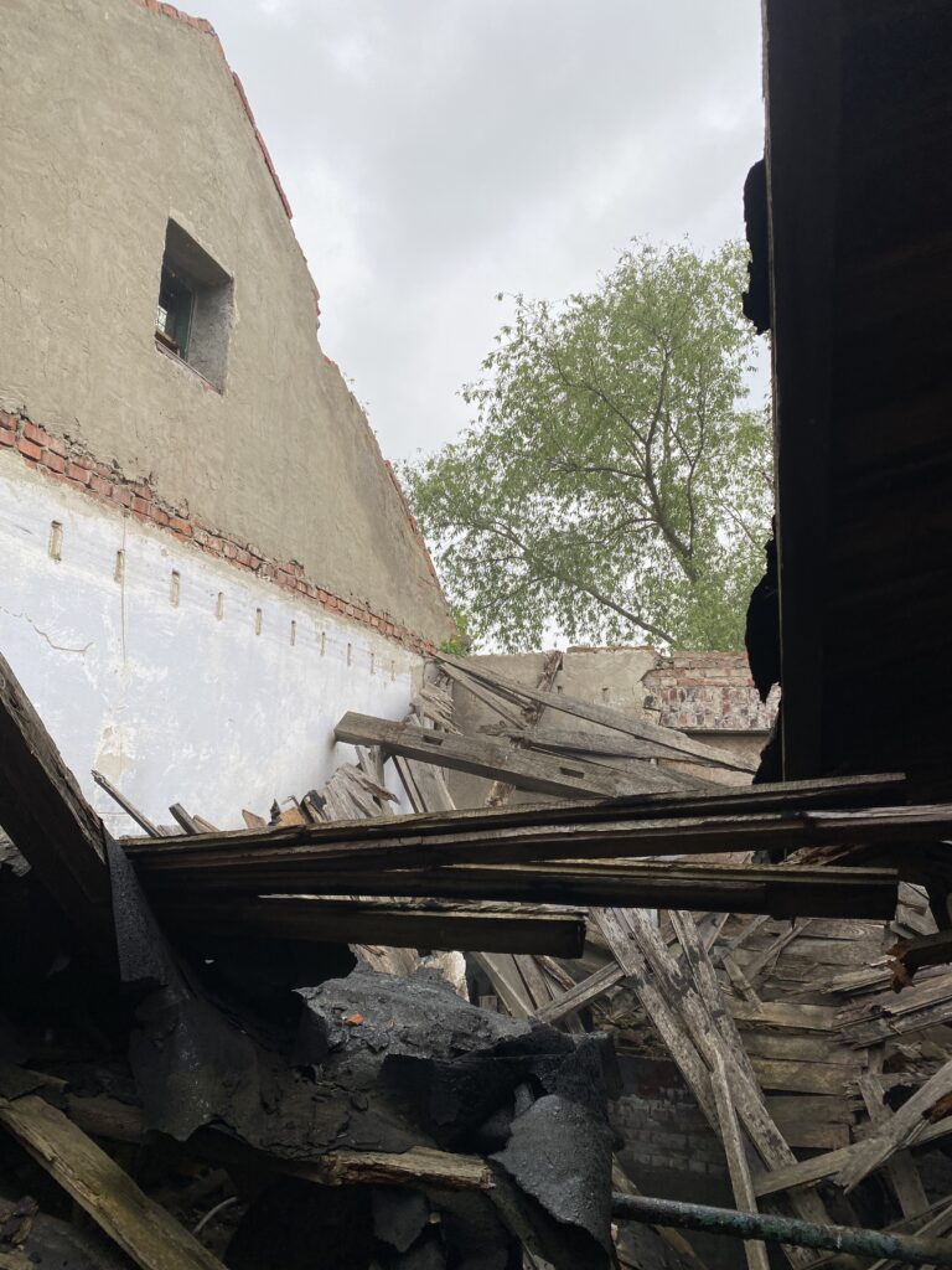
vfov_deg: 67.3
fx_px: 953
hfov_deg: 53.1
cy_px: 635
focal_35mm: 26
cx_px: 476
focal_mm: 4.25
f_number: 1.8
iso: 32
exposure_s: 1/767
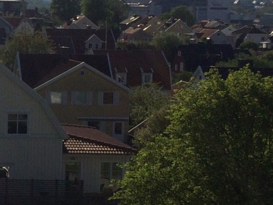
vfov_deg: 13.0
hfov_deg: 16.1
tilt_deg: -6.9
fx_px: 899
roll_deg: -1.0
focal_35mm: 114
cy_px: 60
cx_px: -111
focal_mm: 4.15
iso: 40
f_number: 2.2
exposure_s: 1/10309
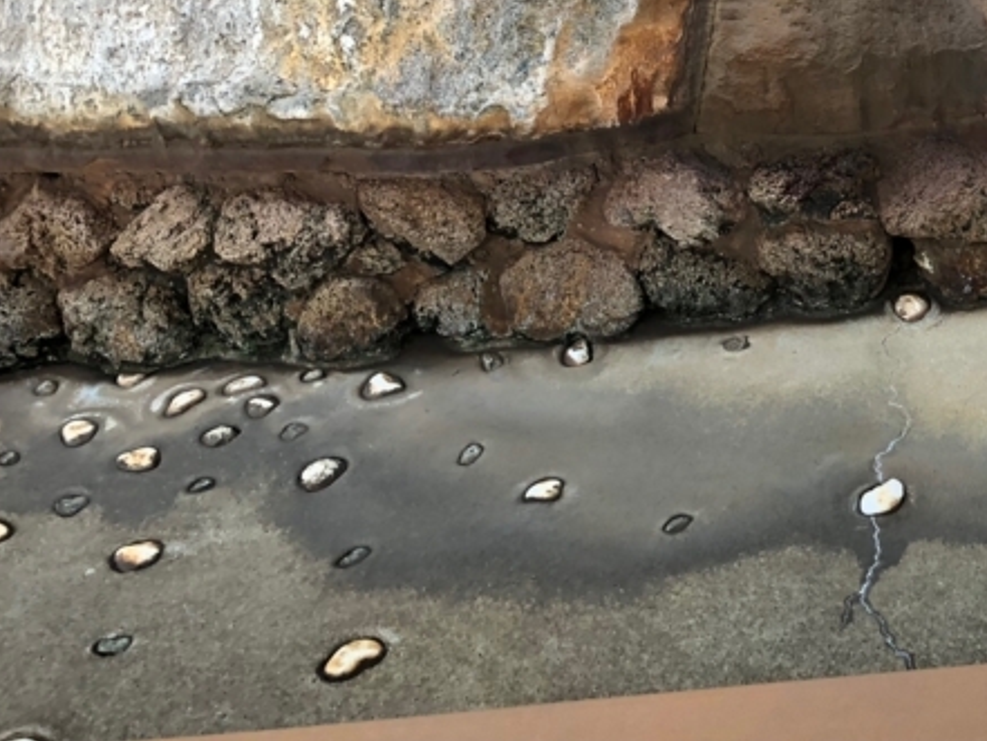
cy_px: -116
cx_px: 1112
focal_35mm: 65
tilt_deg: -17.3
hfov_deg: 27.1
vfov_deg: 21.2
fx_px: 1854
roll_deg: +1.5
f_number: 1.8
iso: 50
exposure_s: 1/120
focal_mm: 4
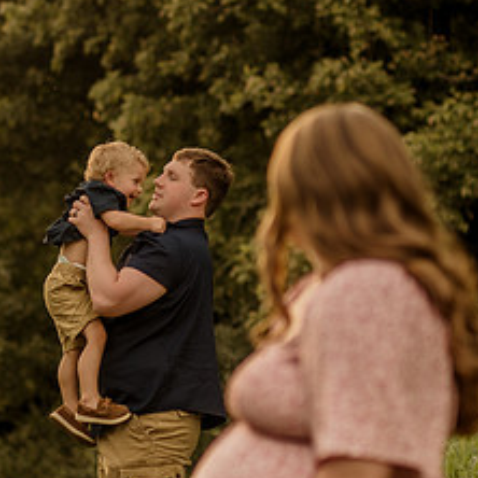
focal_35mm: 129
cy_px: 269
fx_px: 2015
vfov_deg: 13.5
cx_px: 245
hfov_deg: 13.5
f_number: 1.8
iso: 125
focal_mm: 50
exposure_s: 1/800
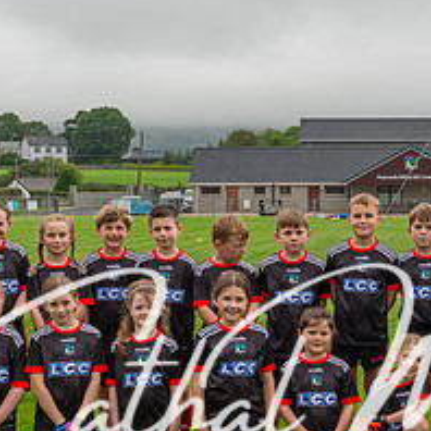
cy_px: 285
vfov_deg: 17.7
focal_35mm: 98
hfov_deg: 17.5
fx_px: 1380
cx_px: 373
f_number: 8
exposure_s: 1/100
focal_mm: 36
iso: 360
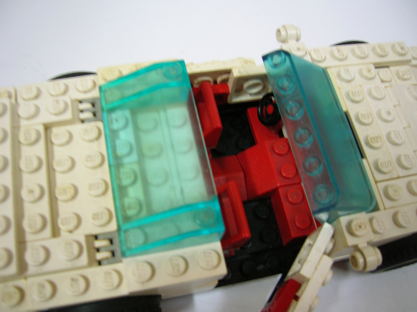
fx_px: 421
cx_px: 208
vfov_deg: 40.6
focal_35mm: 35
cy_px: 156
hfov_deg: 52.7
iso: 100
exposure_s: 1/3.6
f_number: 2.9
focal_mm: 5.8
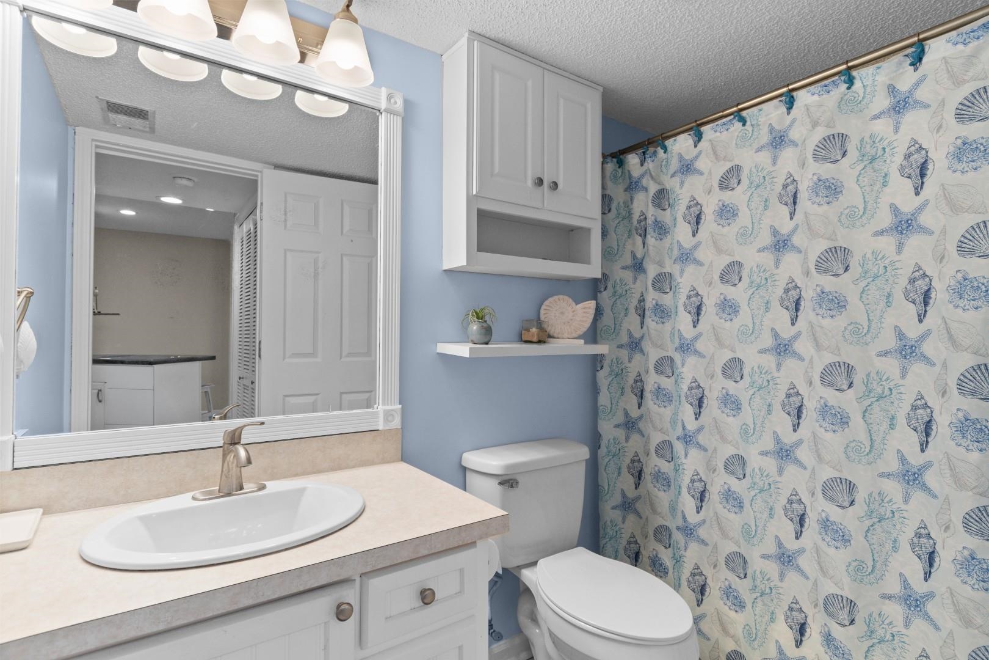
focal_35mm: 18
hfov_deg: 90.0
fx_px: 494
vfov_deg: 67.4
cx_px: 494
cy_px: 330
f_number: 4.8
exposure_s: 1/20
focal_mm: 12
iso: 100
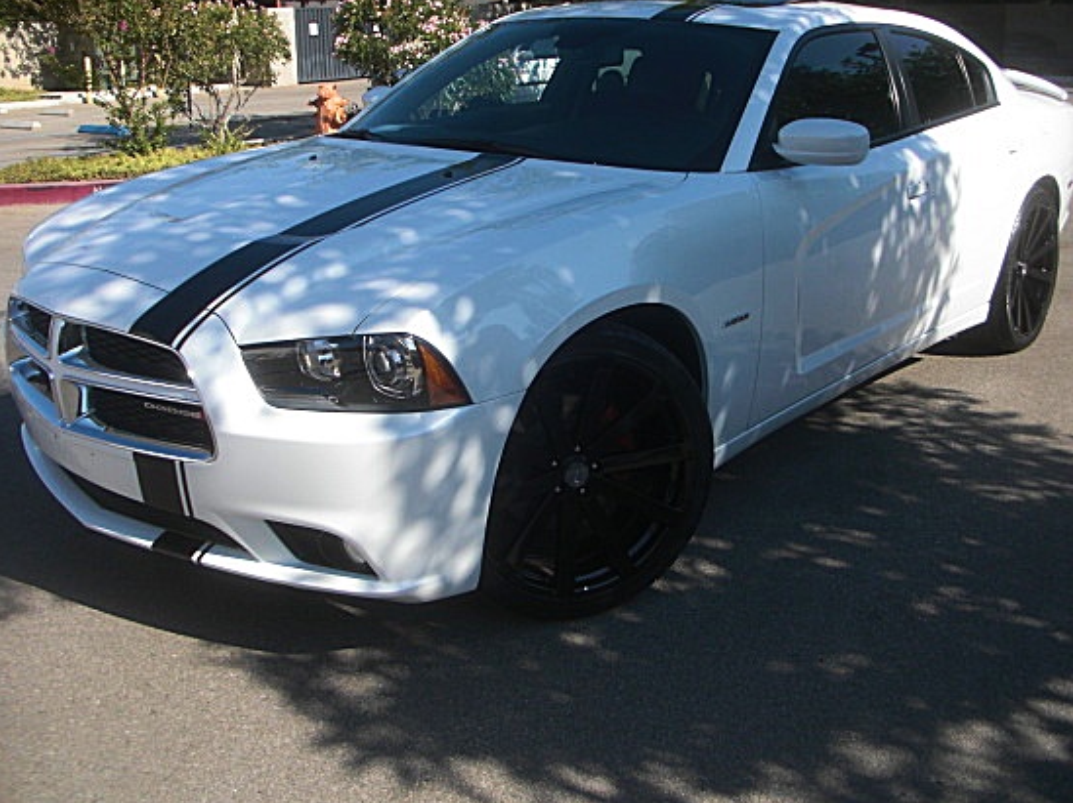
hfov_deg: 44.8
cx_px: 543
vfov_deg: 34.3
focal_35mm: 42
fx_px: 1301
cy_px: 356
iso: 50
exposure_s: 1/800
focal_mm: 6.3
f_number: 2.8
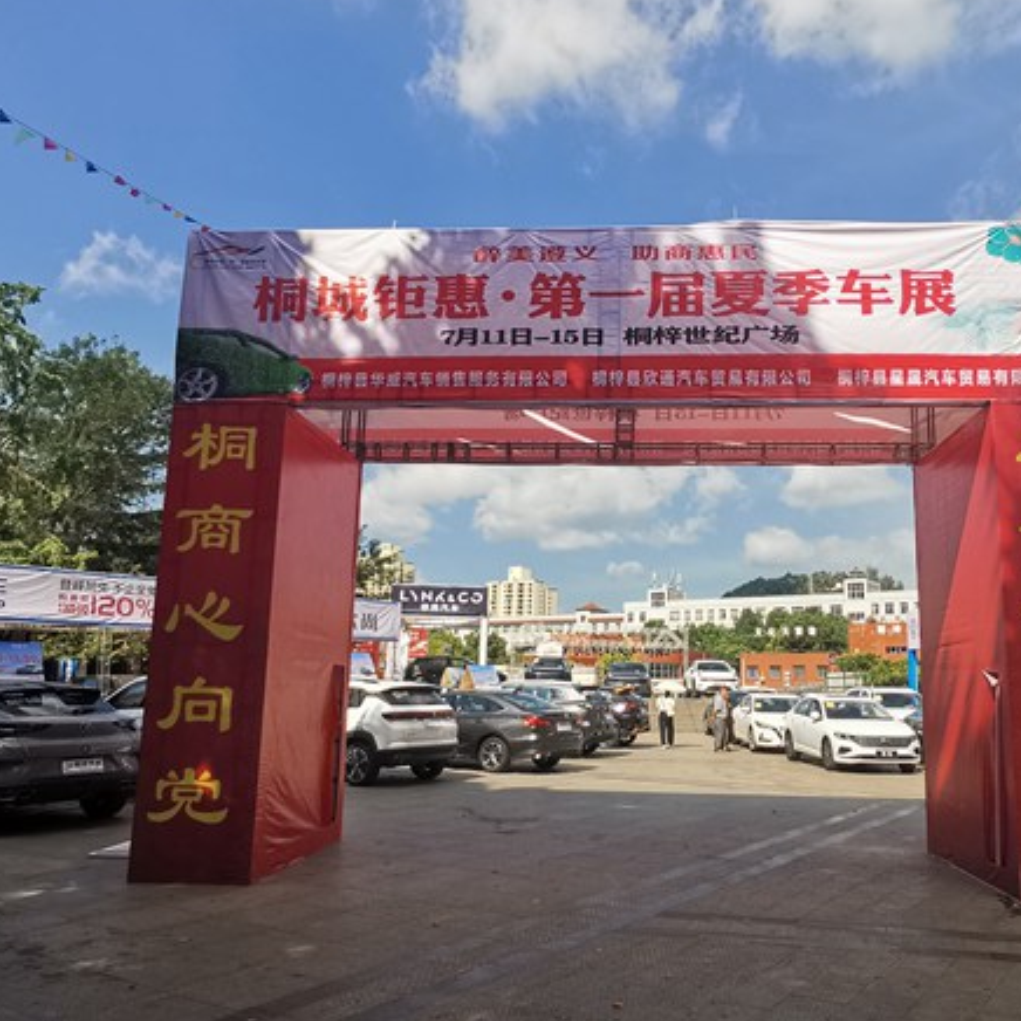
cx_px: 614
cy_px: 501
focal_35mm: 28
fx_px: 934
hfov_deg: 56.9
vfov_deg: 57.3
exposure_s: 1/1323
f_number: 2.2
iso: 50
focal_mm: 2.23
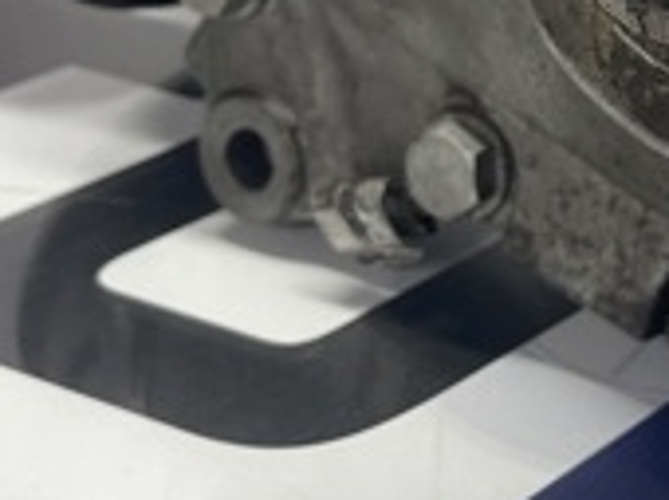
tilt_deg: -18.5
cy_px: -203
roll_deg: -0.5
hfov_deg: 18.9
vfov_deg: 14.8
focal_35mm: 94
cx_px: 941
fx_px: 1814
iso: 80
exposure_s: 1/100
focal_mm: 5.1
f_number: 1.6
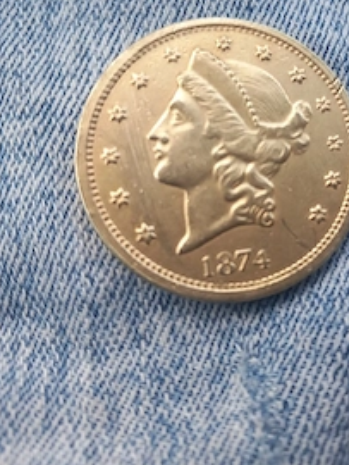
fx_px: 537
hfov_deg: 35.4
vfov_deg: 46.2
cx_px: 251
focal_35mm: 40
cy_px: 164
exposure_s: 1/50.3
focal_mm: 4
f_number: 1.8
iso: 100
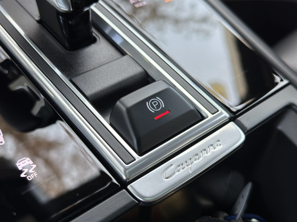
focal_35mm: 48
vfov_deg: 30.3
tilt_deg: -39.2
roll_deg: -2.6
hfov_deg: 39.7
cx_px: 148
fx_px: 412
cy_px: 111
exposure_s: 1/309
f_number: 1.78
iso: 100
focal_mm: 6.86
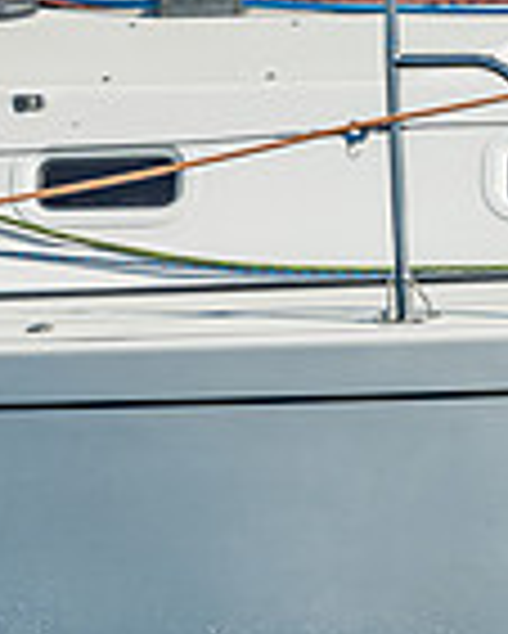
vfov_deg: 2.5
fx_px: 14643
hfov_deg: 2.0
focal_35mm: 780
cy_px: -188
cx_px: -413
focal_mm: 155
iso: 400
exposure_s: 1/400
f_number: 10
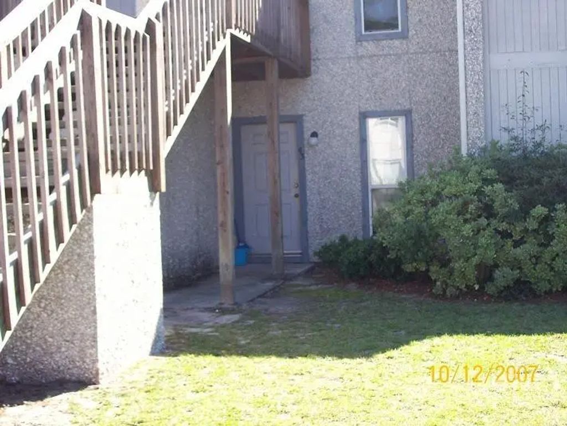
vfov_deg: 26.1
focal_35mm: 56
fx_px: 917
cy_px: 213
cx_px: 284
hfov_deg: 34.3
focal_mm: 9.4
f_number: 3.4
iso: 80
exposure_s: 1/236
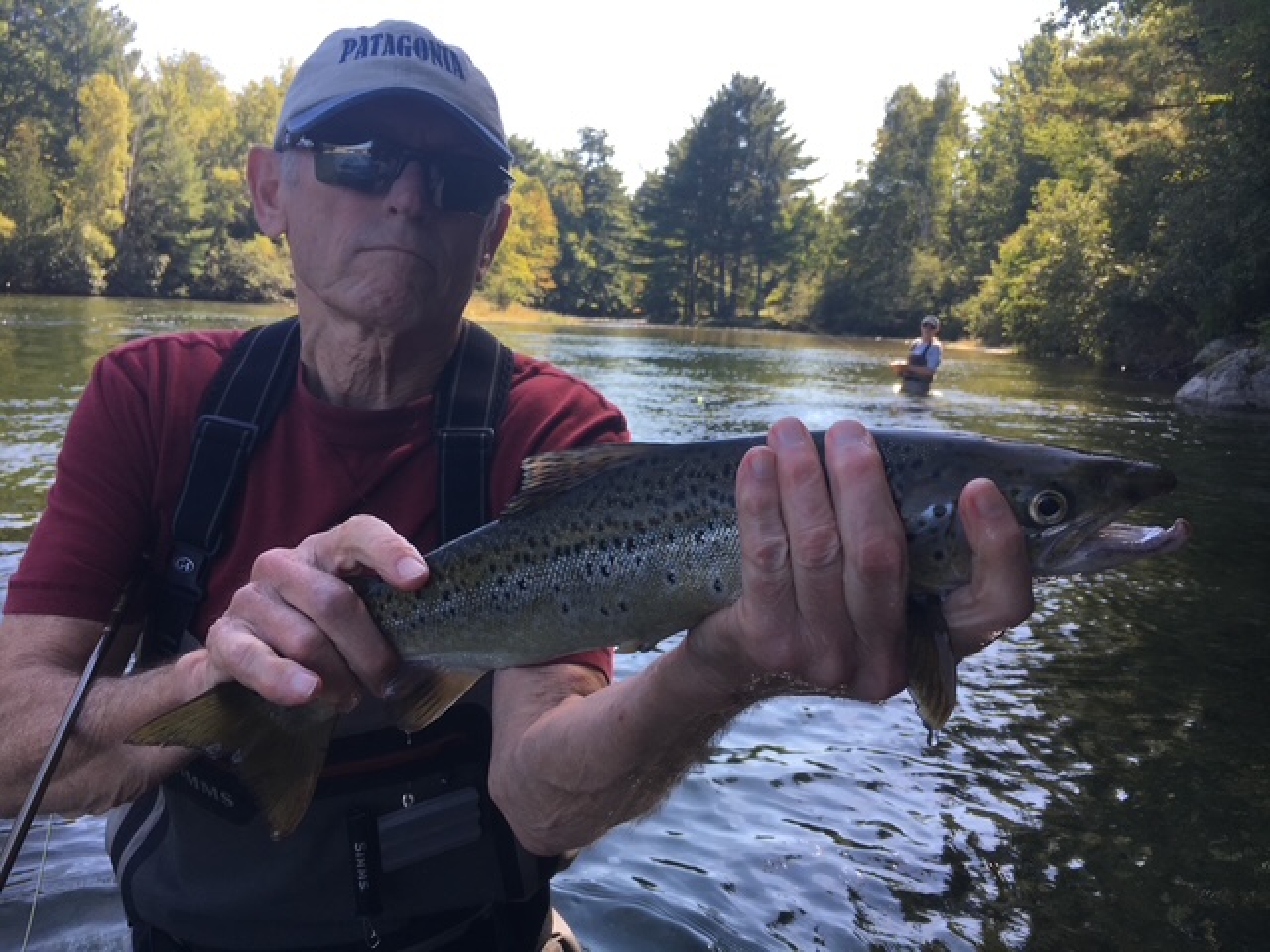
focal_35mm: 29
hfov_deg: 61.7
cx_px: 635
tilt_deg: -6.4
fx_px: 1064
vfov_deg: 48.2
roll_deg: -2.2
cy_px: 476
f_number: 2.2
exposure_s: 1/358
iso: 25
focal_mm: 4.15
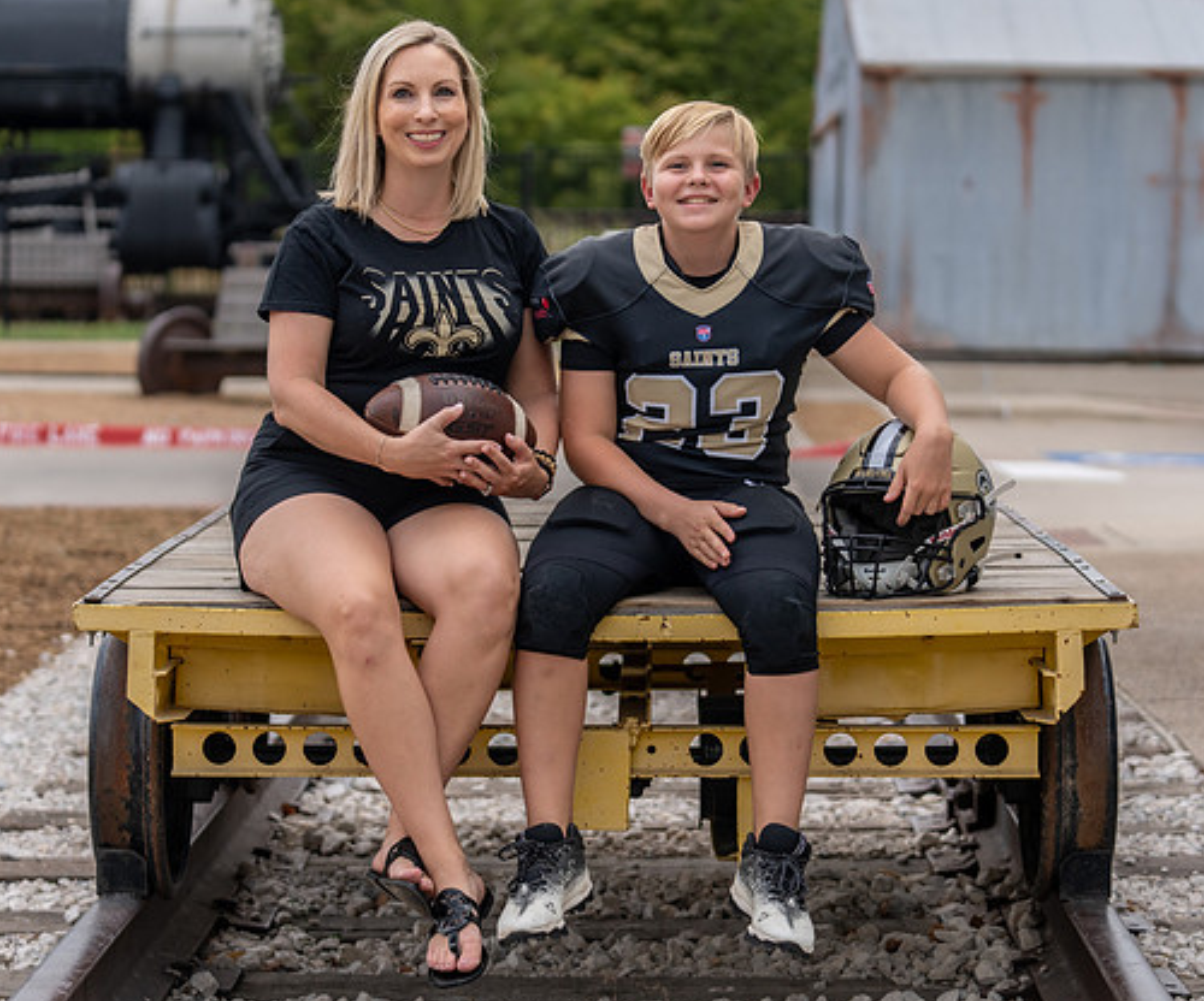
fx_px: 3511
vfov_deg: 16.2
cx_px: 569
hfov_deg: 19.5
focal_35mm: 97
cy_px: 449
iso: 250
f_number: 2.8
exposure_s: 1/320
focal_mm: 70
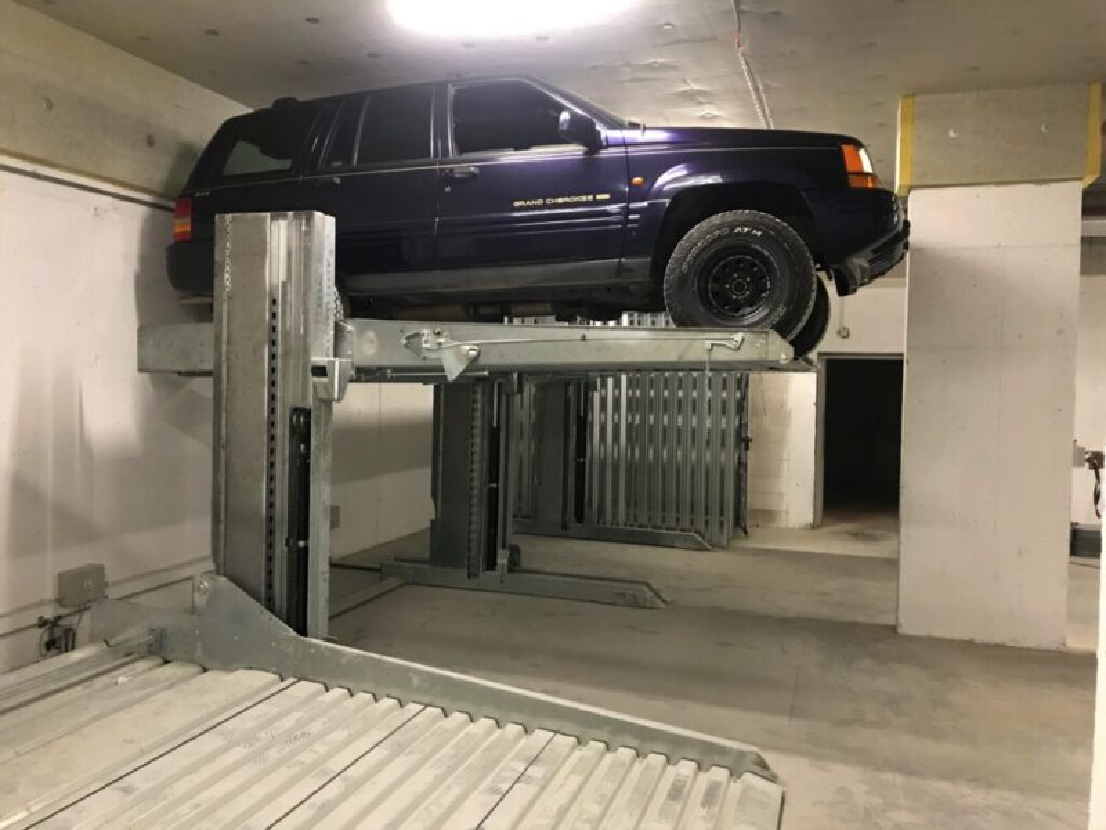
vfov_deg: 49.7
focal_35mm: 28
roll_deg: -0.9
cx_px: 553
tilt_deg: -1.5
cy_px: 415
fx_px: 895
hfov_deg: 63.4
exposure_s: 1/13
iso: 100
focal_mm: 3.99
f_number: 1.8
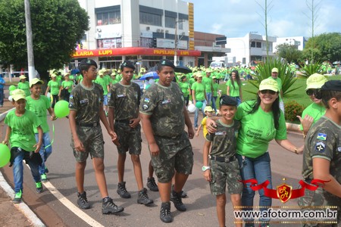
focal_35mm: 42
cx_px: 170
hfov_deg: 46.4
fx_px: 398
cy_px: 114
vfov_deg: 31.9
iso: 100
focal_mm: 28
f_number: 8
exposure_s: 1/250
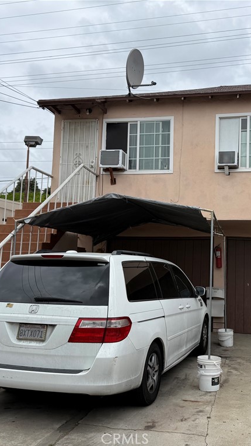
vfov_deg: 56.6
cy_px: 223
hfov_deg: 33.2
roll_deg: -1.6
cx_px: 183
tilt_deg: +6.1
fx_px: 414
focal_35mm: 35
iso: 80
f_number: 1.78
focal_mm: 6.76
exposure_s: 1/6173
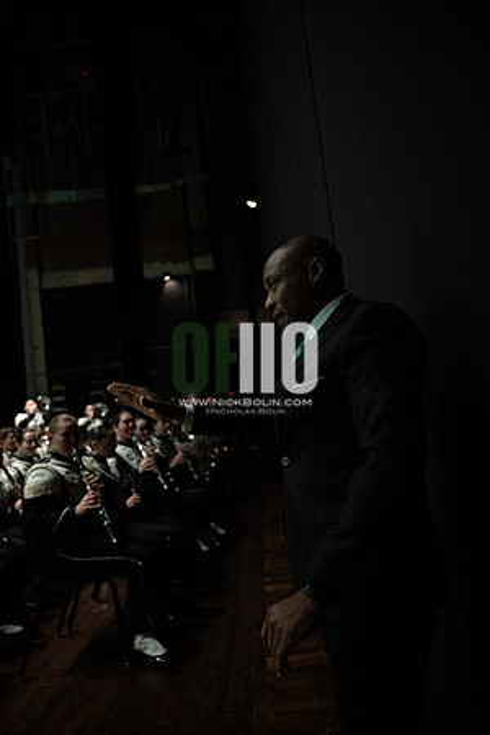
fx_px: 490
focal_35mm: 24
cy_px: 368
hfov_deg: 53.1
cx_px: 245
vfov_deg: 73.7
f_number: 2.8
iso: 8000
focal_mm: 24
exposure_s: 1/500
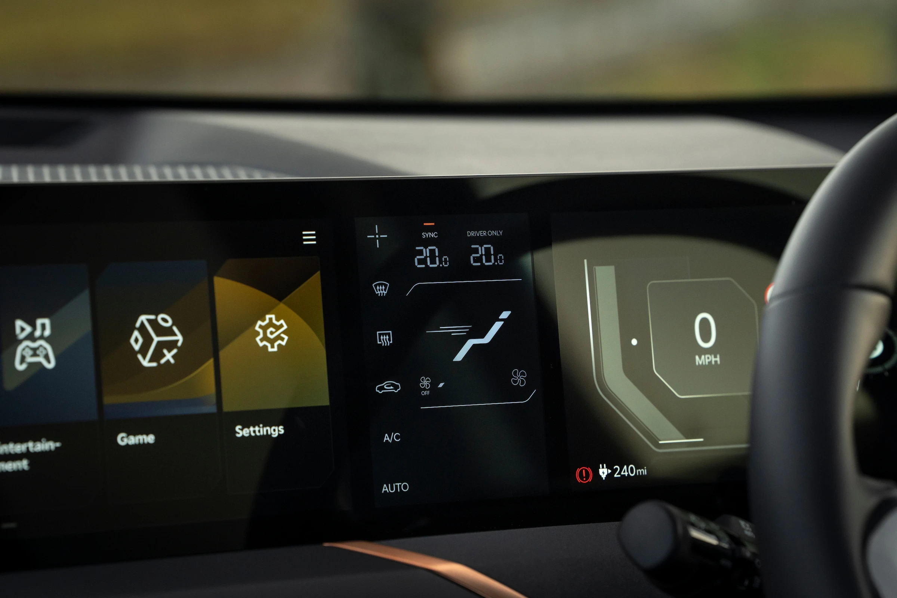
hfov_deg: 14.3
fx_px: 3563
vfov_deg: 9.6
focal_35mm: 143
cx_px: 448
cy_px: 299
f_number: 5.6
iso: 1000
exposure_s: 1/250
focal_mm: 143
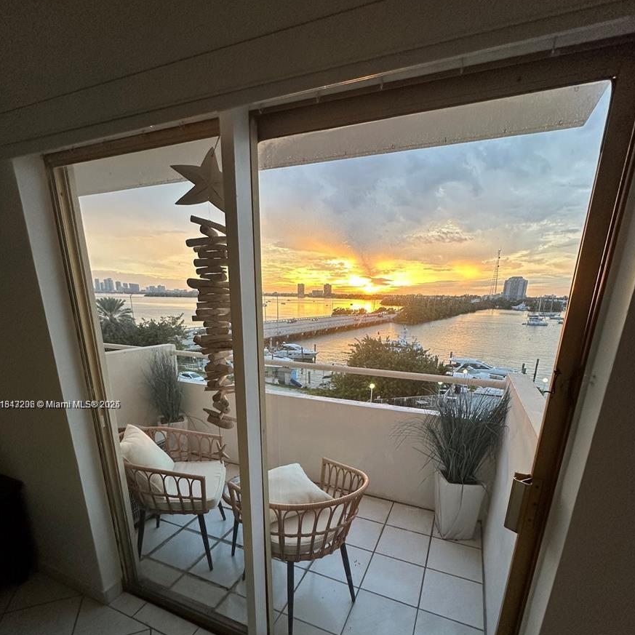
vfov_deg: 82.0
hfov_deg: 84.0
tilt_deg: -18.6
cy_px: 405
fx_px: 353
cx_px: 314
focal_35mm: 17
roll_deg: +0.0
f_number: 2.2
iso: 160
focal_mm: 2.22
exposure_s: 1/99
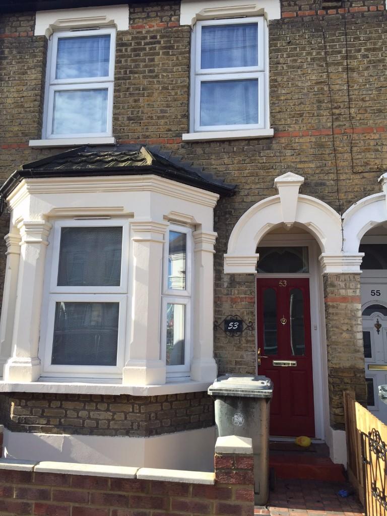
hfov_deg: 48.2
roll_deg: -1.1
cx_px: 194
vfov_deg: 61.7
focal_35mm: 29
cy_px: 258
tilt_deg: +10.1
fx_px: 432
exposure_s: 1/628
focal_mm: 4.15
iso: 32
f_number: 2.2
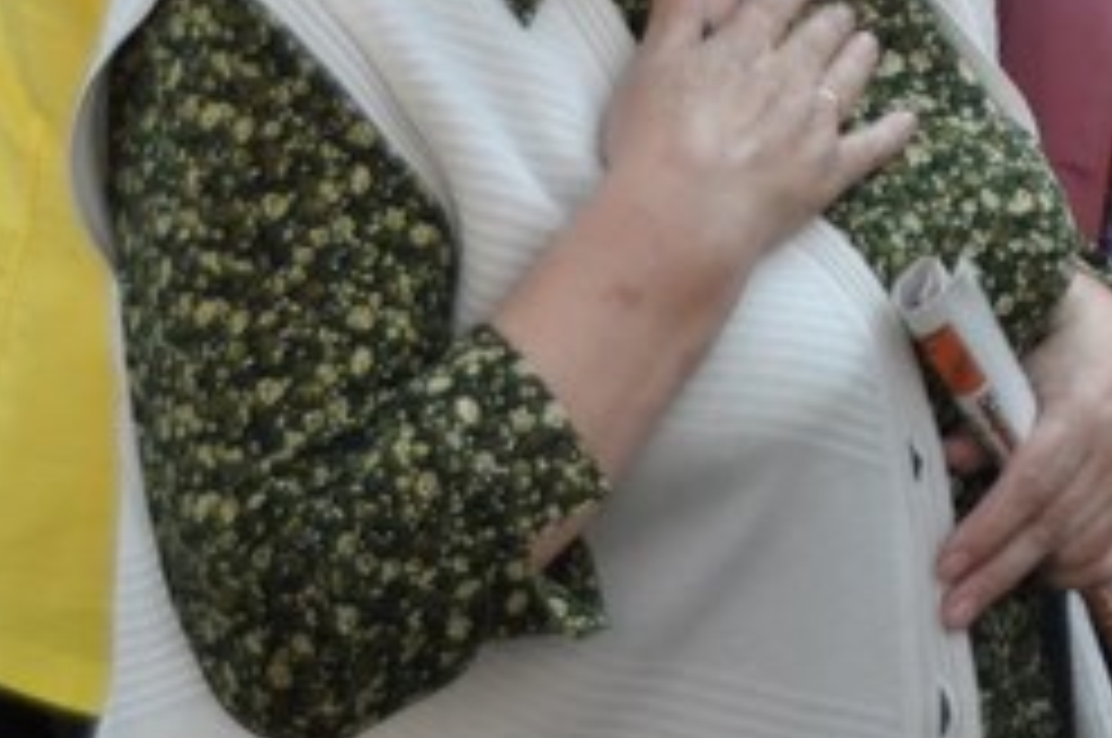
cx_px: 2089
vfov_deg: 6.7
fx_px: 6139
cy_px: -616
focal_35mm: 199
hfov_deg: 9.8
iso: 1000
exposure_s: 1/2000
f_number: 4
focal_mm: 32
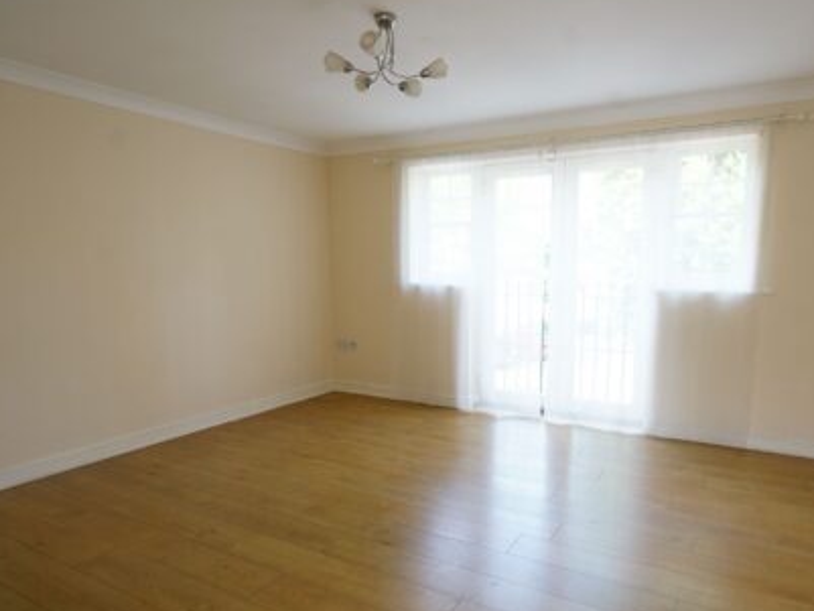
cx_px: 463
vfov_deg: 58.7
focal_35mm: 23
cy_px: 345
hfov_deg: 73.5
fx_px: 541
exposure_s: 1/50
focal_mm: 16
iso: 500
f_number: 5
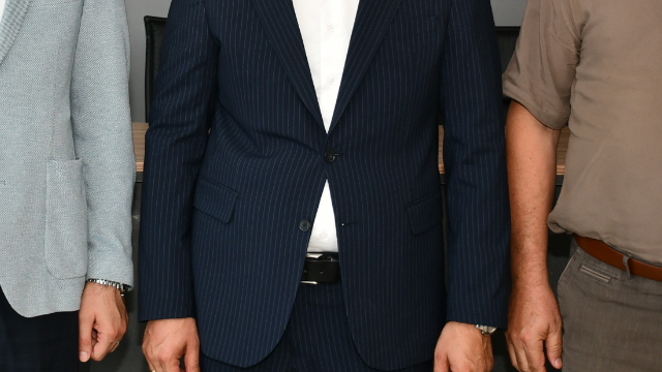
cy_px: 36
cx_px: 206
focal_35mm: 106
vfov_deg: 11.4
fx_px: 1861
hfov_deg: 20.1
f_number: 4
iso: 200
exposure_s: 1/60
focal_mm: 27
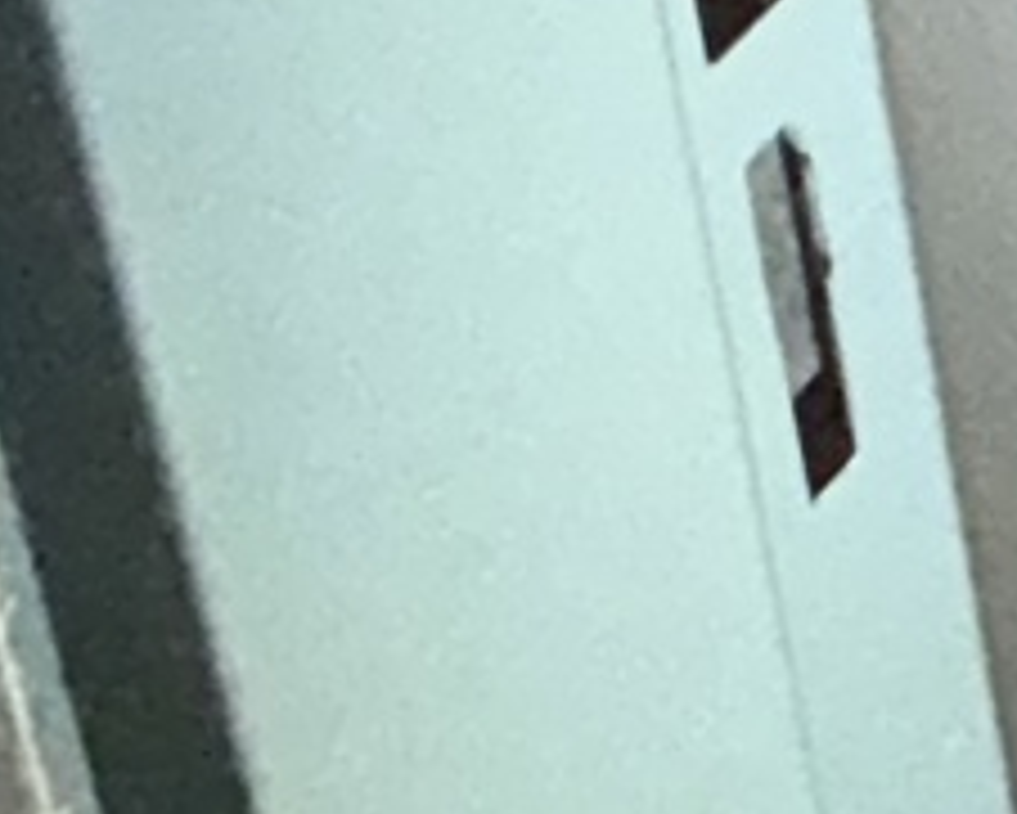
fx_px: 3493
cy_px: -2307
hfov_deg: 11.9
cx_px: 2722
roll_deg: -0.4
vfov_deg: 8.3
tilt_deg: -15.4
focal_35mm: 116
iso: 200
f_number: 2.2
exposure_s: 1/112
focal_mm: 2.22
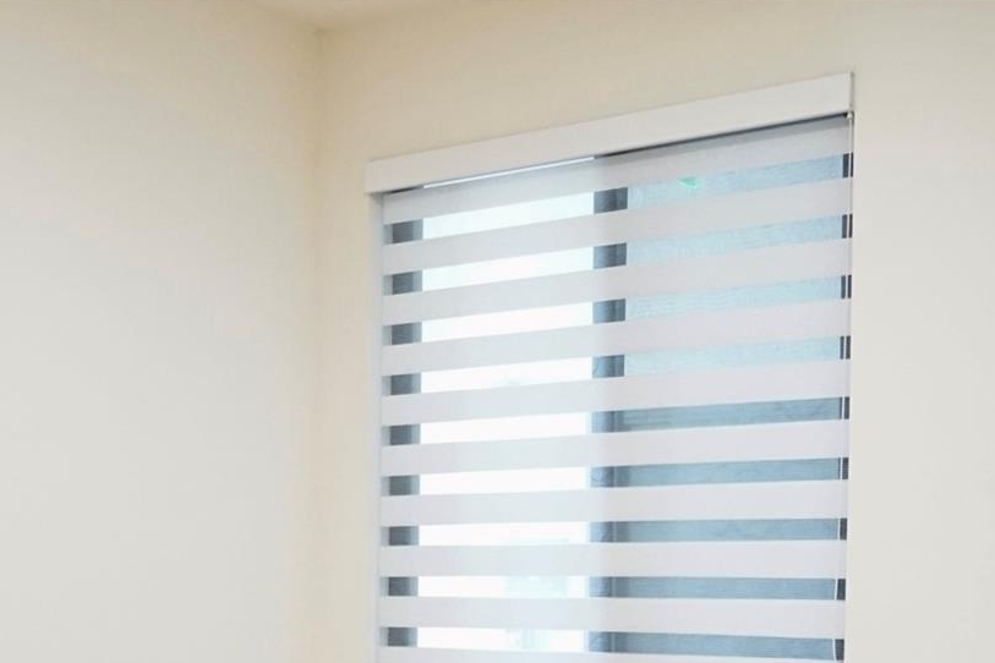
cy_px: 645
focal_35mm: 61
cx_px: 471
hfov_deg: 32.9
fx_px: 1686
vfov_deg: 21.6
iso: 3200
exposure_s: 1/60
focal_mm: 21
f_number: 4
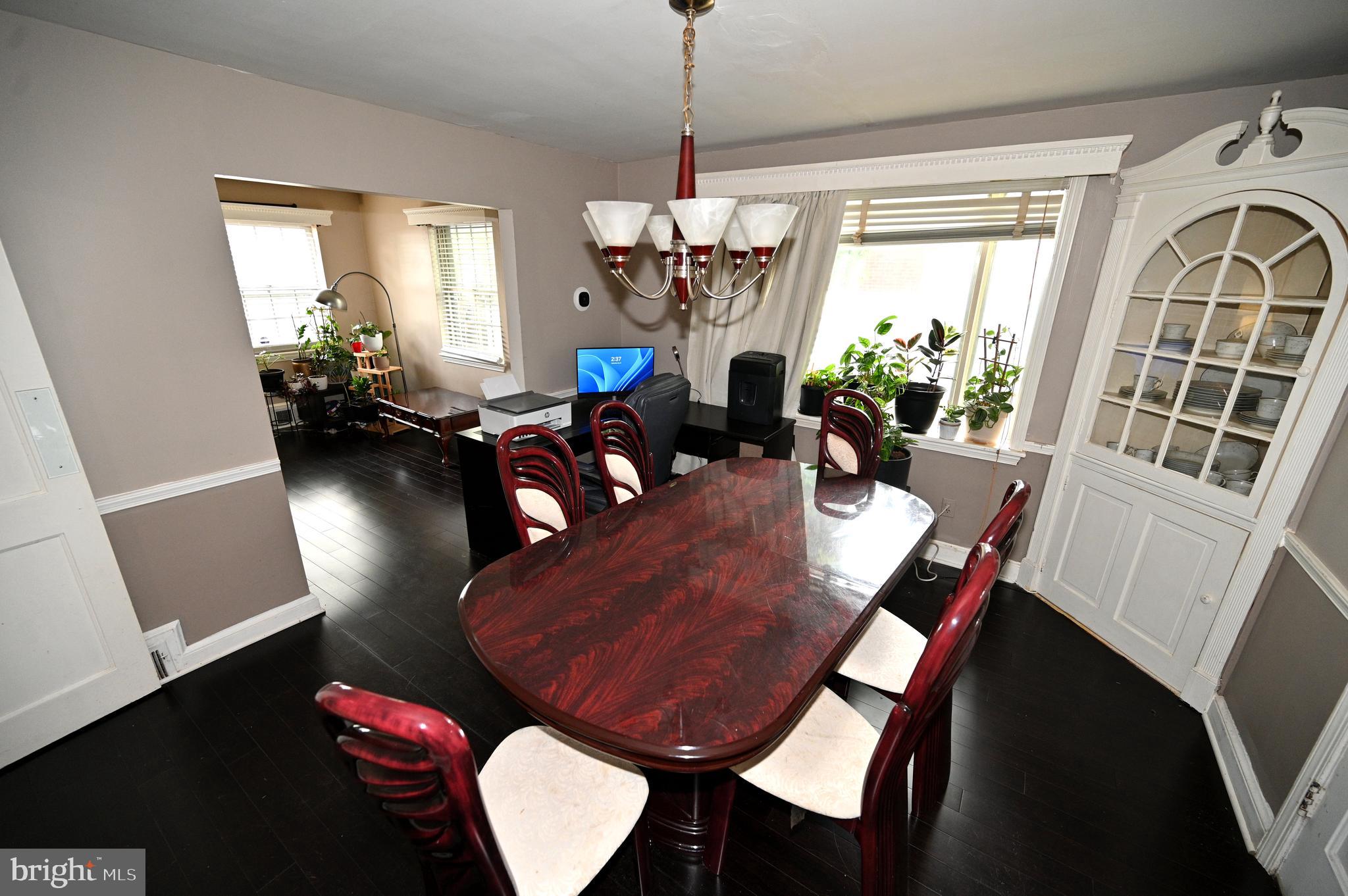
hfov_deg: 104.3
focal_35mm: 14
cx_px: 674
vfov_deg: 81.1
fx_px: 524
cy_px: 448
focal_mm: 14
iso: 1100
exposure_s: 1/80
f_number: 4
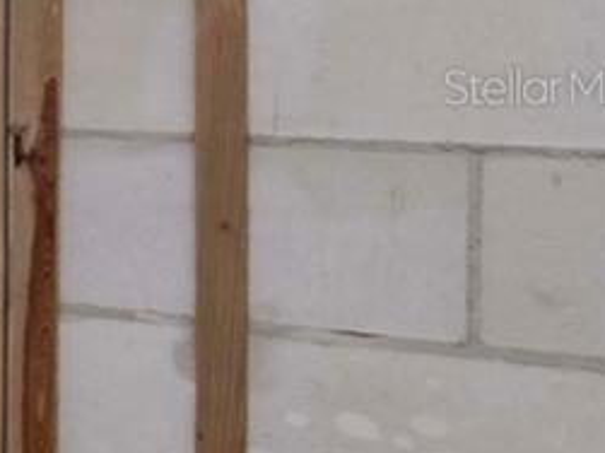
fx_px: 1765
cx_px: -1270
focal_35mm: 101
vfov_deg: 14.5
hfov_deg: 11.0
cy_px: 87
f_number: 16
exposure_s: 1/15
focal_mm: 11
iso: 1000
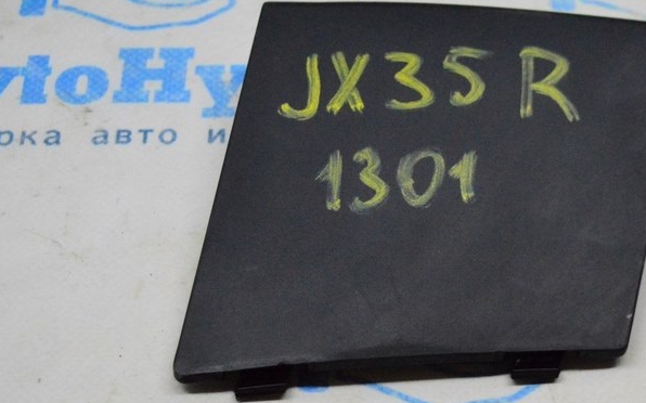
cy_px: 251
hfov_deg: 24.5
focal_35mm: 84
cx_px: 428
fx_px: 1478
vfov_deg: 15.5
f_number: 4.5
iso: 6400
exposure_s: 1/1000
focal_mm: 32
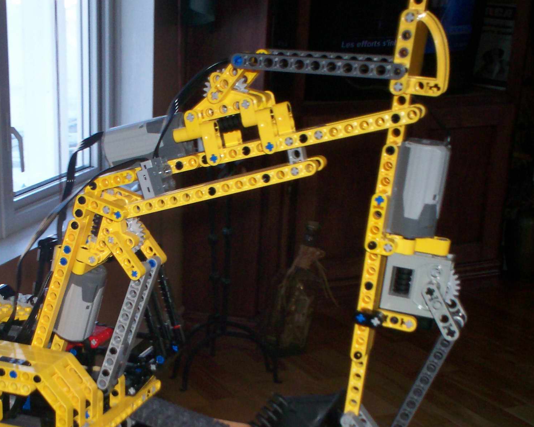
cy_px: 317
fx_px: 964
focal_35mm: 61
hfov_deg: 30.7
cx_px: 177
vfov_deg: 24.7
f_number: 4.5
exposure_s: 1/60
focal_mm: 6
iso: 140
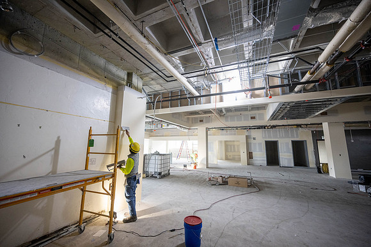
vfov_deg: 81.2
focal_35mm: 14
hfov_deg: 104.2
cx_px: 186
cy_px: 124
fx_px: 144
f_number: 4
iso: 2000
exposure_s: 1/250
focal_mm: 14
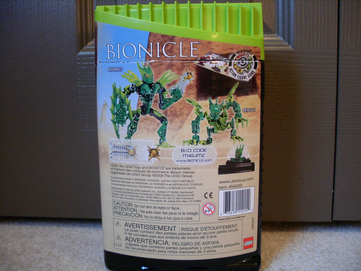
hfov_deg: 49.0
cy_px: 136
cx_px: 180
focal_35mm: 38
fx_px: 396
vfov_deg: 37.7
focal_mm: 6.3
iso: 200
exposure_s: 1/30
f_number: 2.8
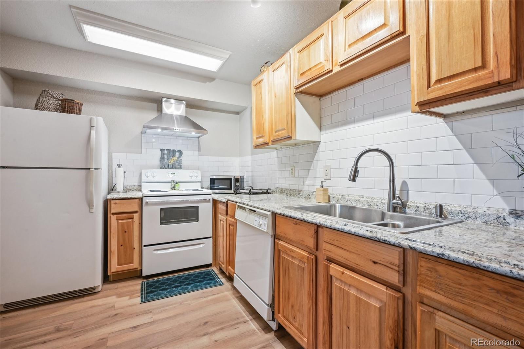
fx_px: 226
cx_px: 262
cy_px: 174
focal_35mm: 16
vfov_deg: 75.5
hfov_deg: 98.6
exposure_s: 1/3.33
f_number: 11
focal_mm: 15.5
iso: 400
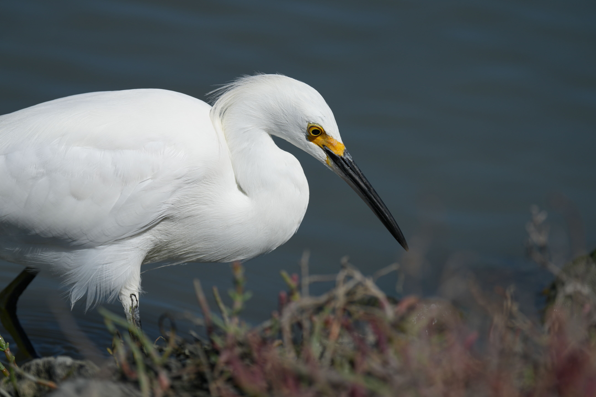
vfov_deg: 2.6
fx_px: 8625
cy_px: 198
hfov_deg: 4.0
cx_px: 298
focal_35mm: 521
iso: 160
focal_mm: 521
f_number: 6.3
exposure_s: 1/1250
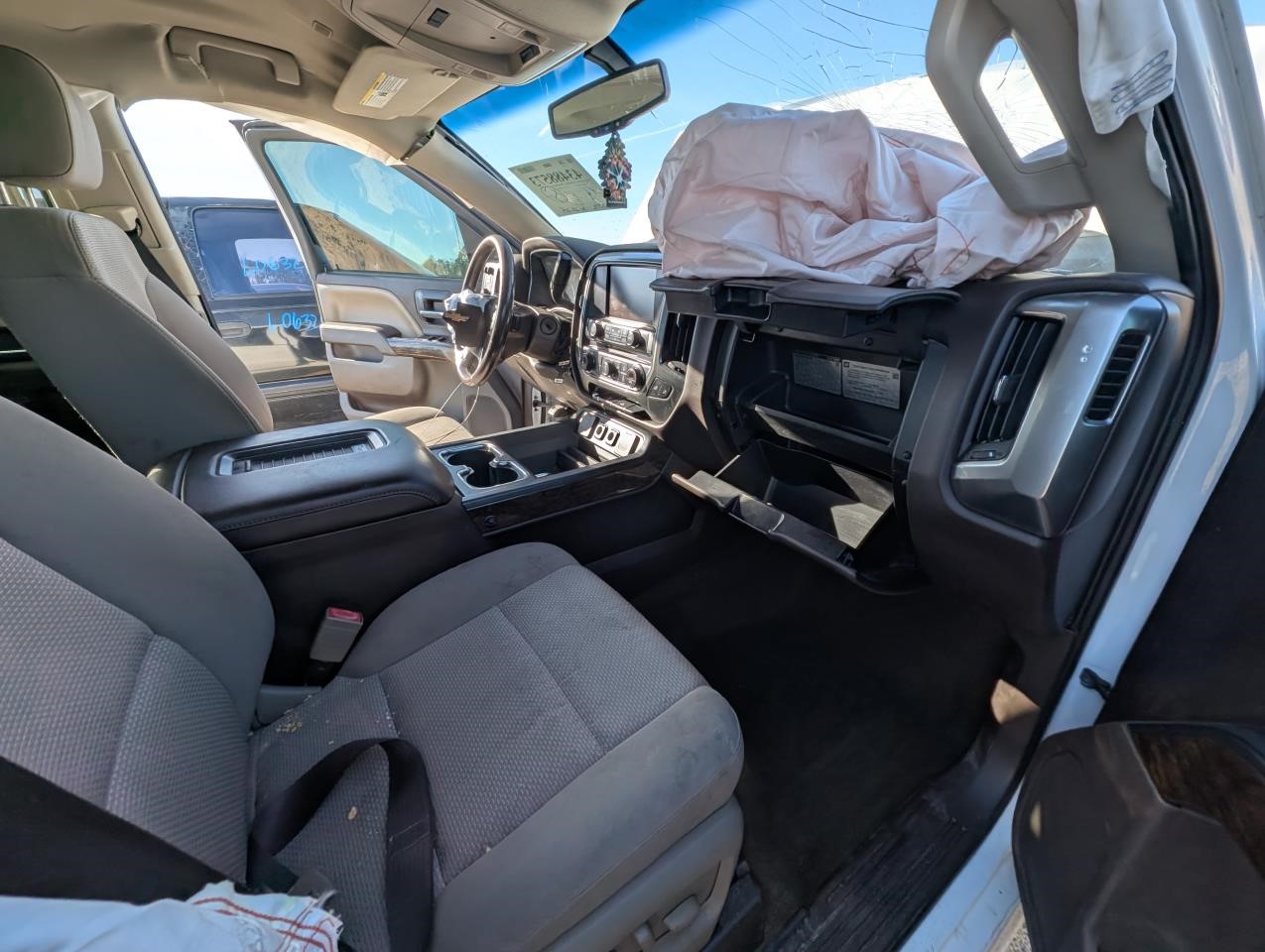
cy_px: 476
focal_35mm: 13
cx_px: 632
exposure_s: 1/411
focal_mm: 1.95
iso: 43
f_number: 2.2
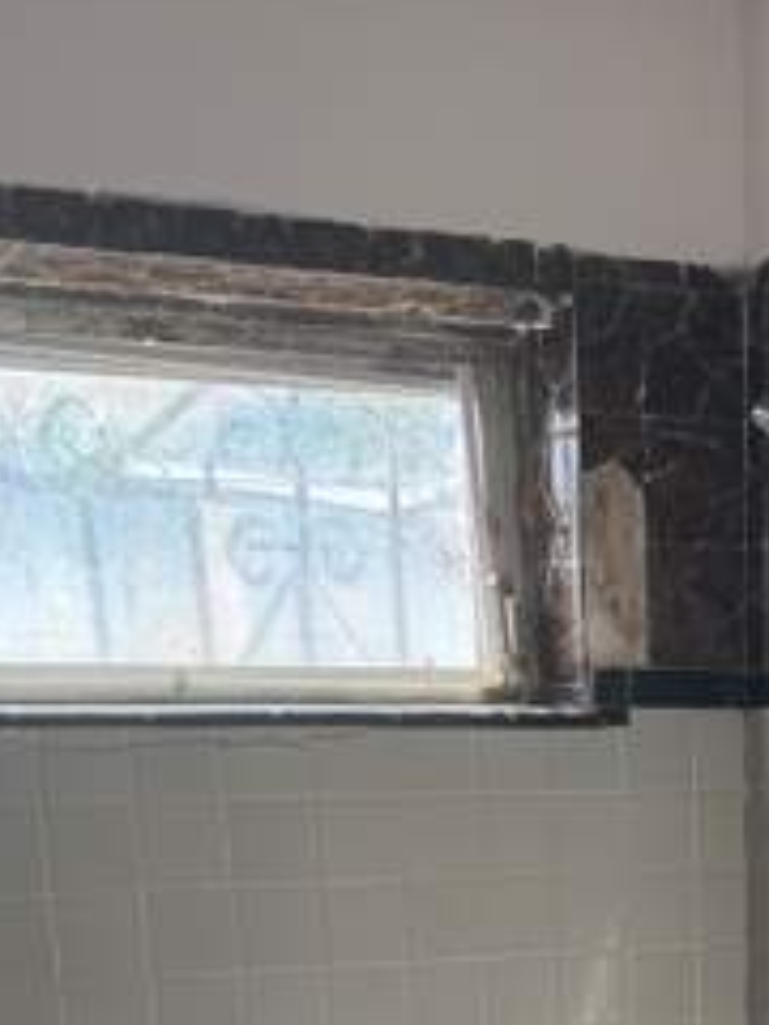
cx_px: 778
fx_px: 1896
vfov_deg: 26.5
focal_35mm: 64
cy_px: 1268
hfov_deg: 22.0
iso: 100
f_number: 1.78
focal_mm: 6.76
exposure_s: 1/183
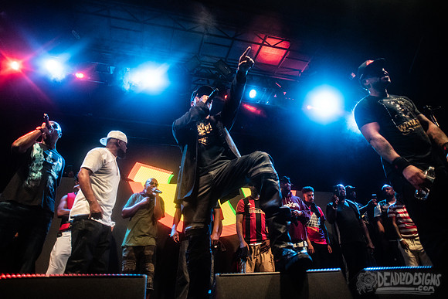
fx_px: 270
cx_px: 217
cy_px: 137
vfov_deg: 57.8
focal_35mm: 22
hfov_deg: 79.3
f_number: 3.5
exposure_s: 1/250
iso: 2000
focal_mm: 20
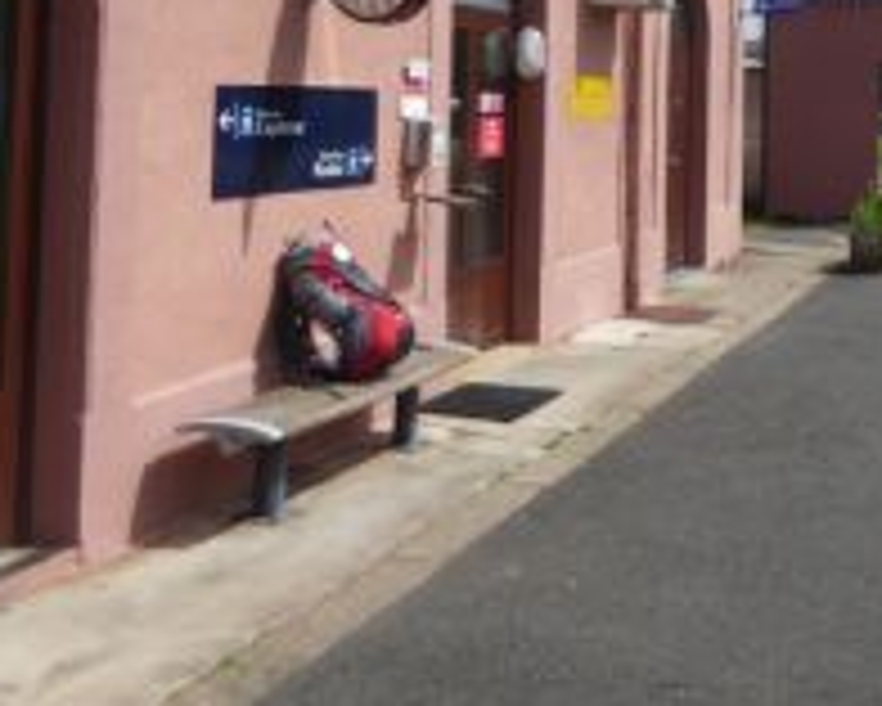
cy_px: 31
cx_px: 817
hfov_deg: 34.3
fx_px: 1332
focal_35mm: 51
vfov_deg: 28.2
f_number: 3.3
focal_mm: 4.3
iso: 100
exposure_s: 1/1000
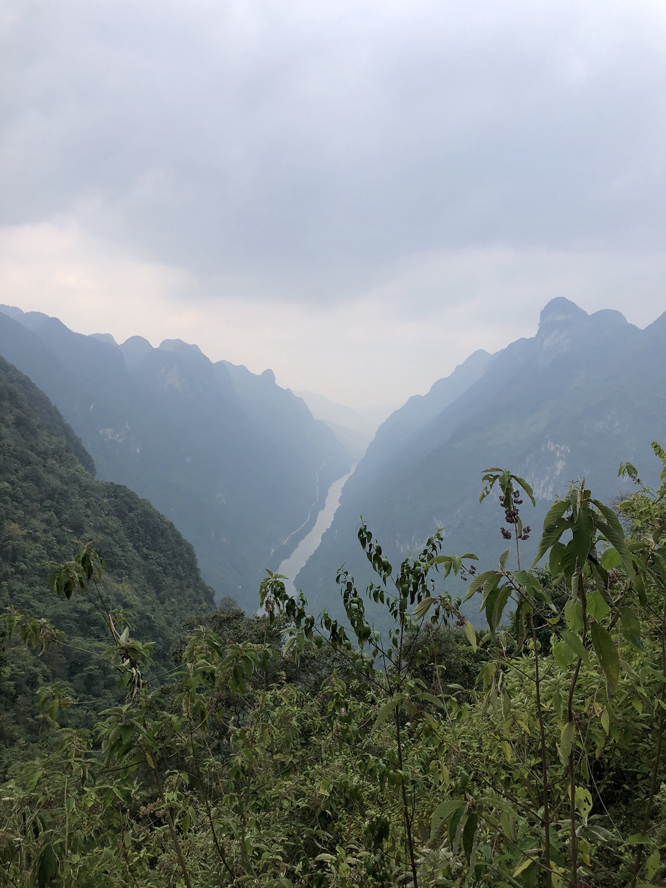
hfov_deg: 49.7
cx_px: 333
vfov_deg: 63.4
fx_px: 718
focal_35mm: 28
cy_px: 444
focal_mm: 3.99
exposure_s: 1/727
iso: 20
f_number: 1.8
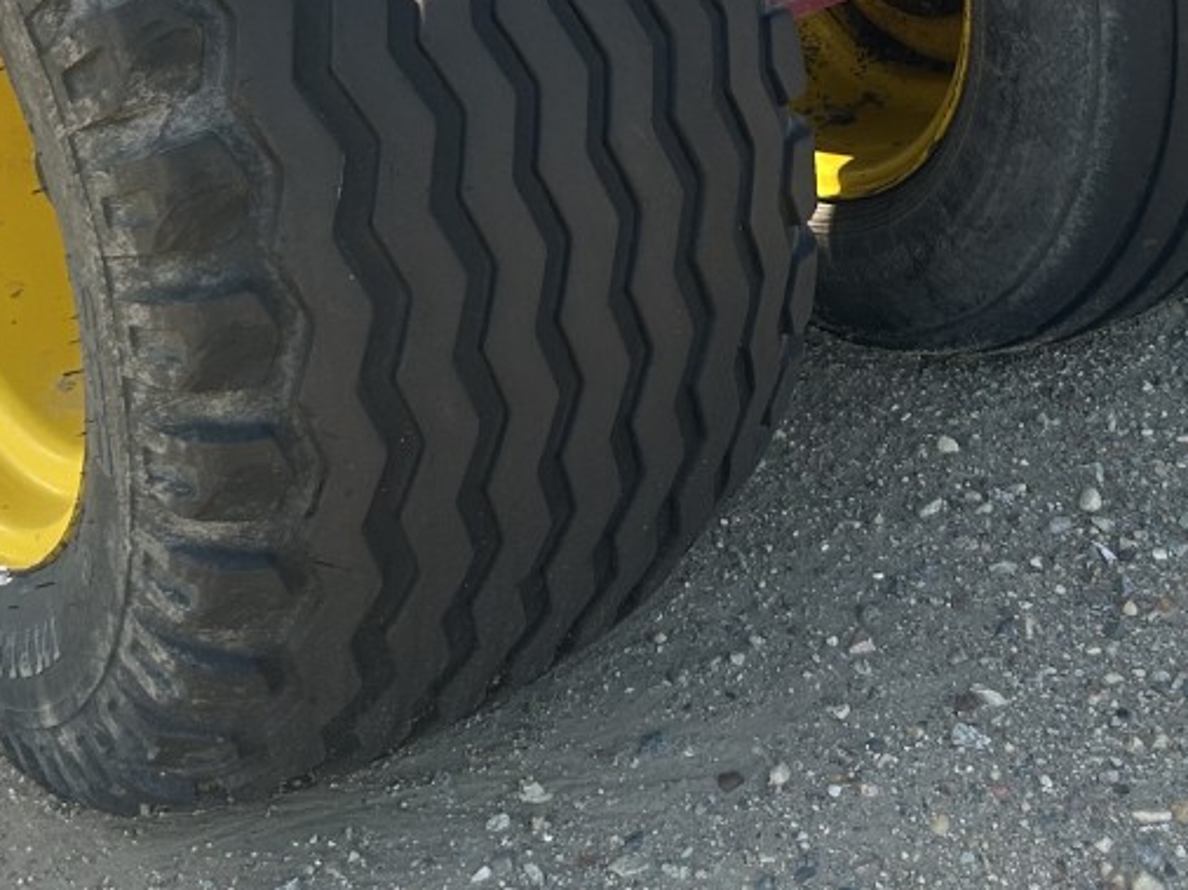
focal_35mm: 74
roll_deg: -0.8
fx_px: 2538
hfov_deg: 26.2
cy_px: -136
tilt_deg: -22.8
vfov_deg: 18.9
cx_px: 794
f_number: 1.5
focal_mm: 5.7
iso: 50
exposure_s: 1/572
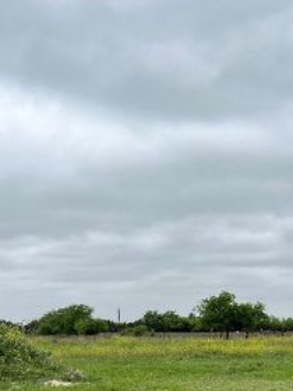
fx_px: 700
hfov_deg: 22.2
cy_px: 401
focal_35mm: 62
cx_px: 329
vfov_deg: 29.0
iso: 50
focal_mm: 5.7
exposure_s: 1/1038
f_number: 1.5
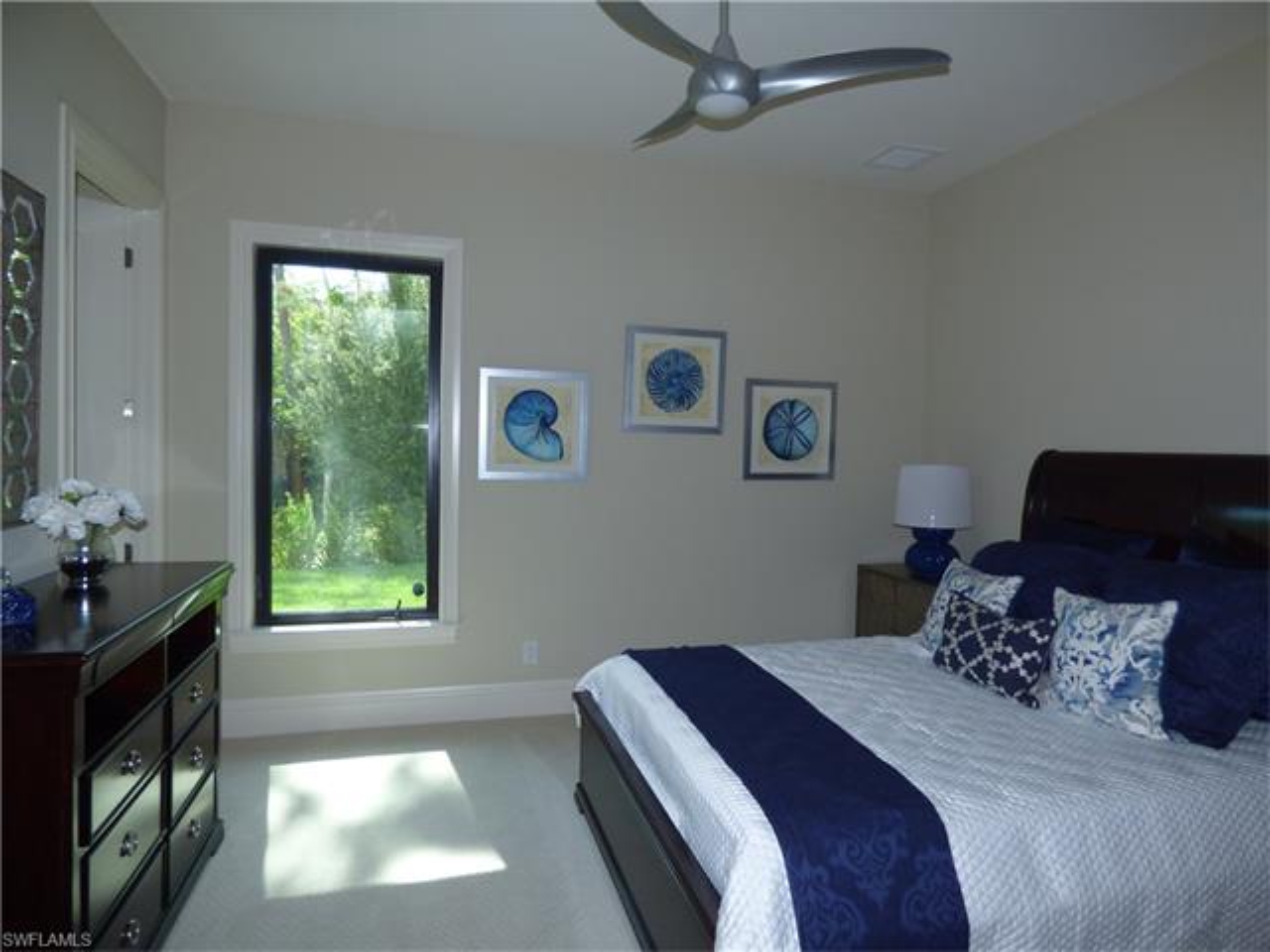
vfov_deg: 66.0
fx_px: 734
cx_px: 635
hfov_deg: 81.7
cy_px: 476
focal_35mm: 20
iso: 125
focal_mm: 3.58
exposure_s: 1/125
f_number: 2.8
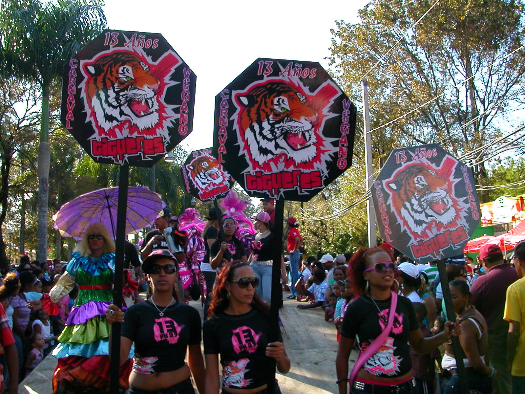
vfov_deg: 38.7
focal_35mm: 37
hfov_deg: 50.1
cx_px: 262
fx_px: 561
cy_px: 197
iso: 100
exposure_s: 1/145
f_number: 4.5
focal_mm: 5.6
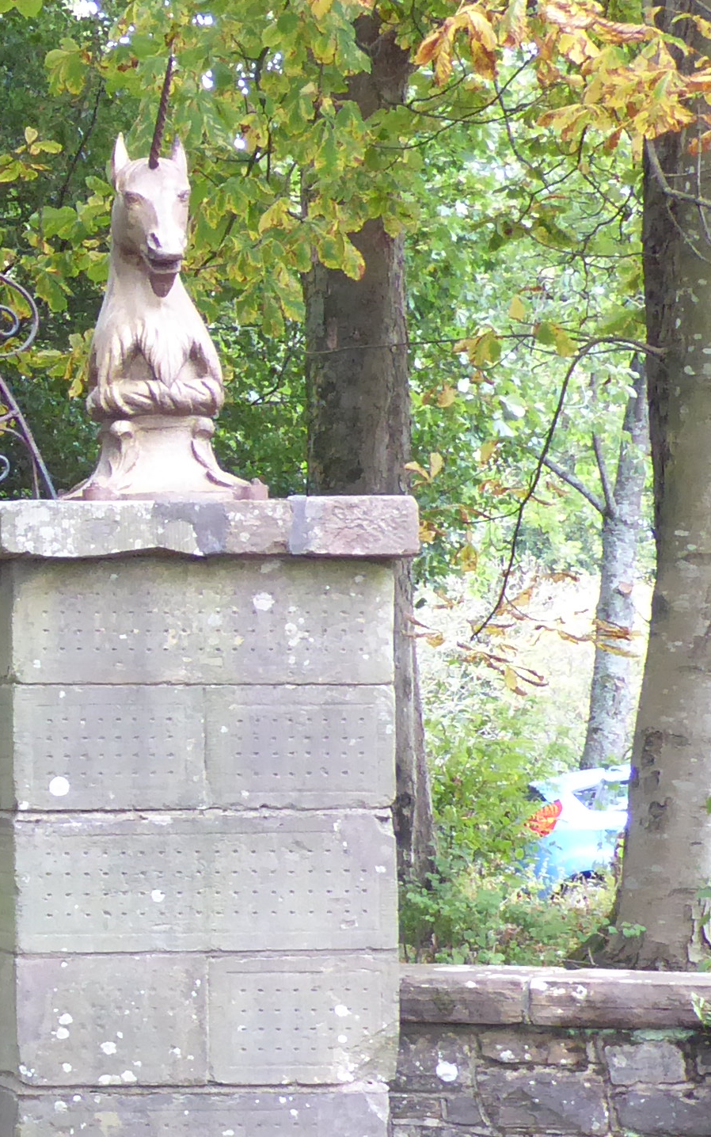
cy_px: 741
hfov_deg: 9.9
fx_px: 3843
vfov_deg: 16.8
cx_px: -643
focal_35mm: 124
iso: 400
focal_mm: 7.2
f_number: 3.8
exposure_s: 1/50
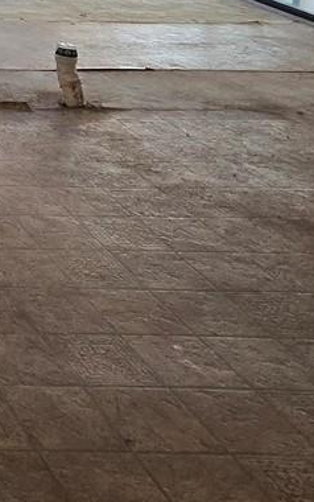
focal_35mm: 58
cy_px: -174
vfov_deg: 28.0
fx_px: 793
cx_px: -427
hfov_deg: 14.8
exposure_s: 1/60
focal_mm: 2.2
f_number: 2.2
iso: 160
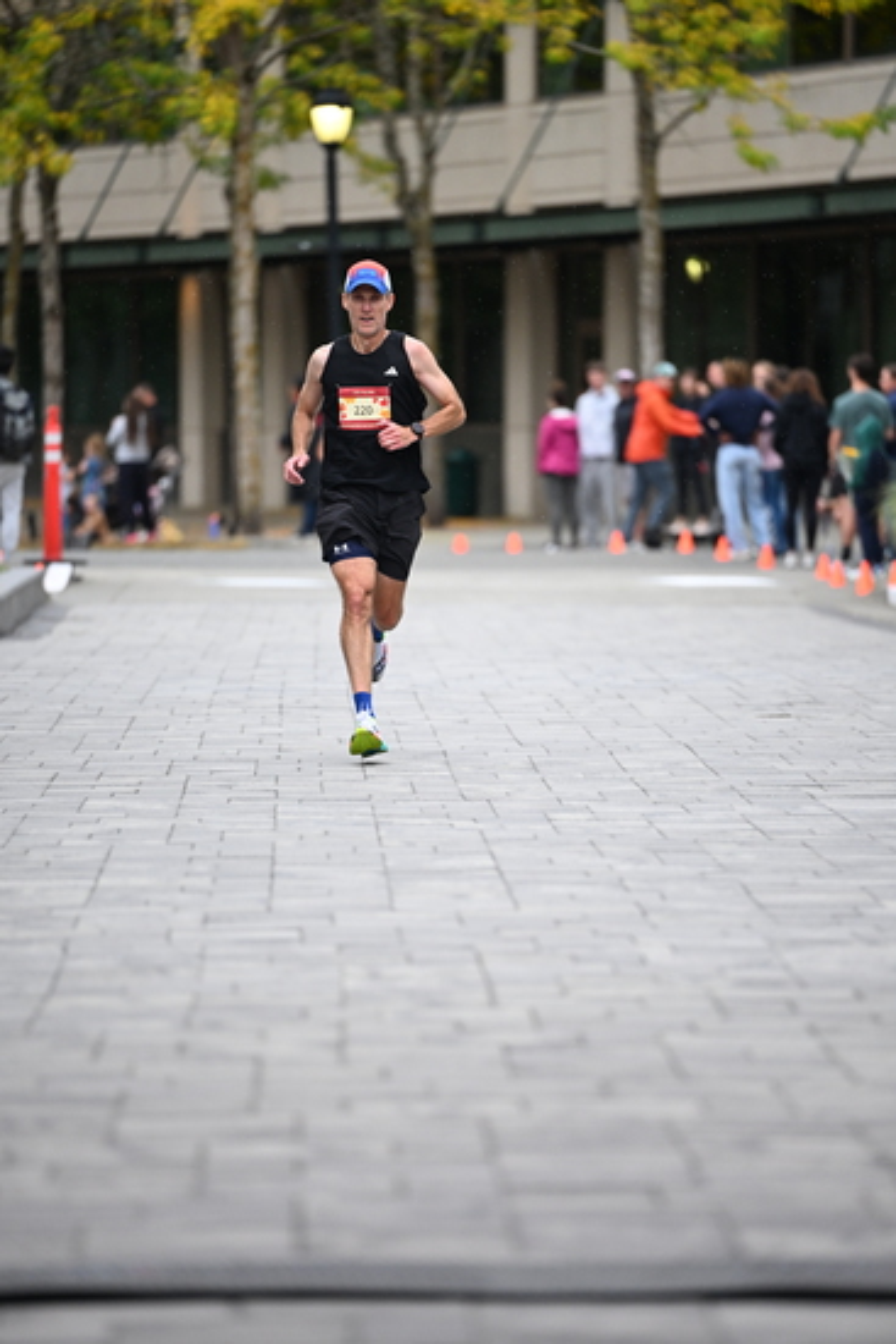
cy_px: 672
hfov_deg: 6.9
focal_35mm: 200
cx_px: 448
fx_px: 7461
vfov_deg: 10.3
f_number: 2.8
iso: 1250
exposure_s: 1/1600
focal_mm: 200
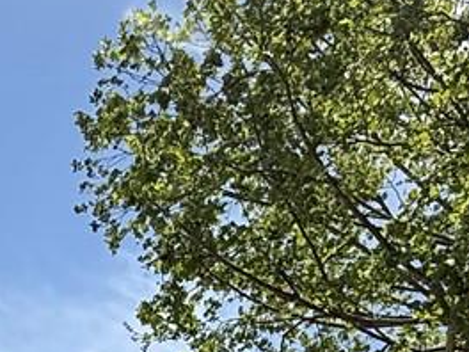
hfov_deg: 21.3
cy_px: 617
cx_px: -101
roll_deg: -0.4
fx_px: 1152
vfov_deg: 15.2
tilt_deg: +12.9
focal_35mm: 85
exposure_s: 1/2717
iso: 50
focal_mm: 2.22
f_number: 2.2
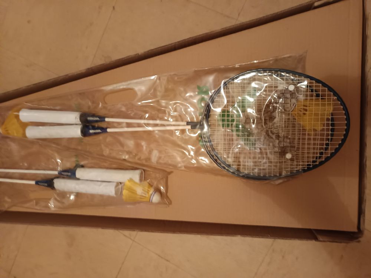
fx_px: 257
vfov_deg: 56.8
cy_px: 139
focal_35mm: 24
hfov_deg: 71.6
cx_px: 186
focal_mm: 5.31
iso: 2061
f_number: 1.7
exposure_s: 1/20
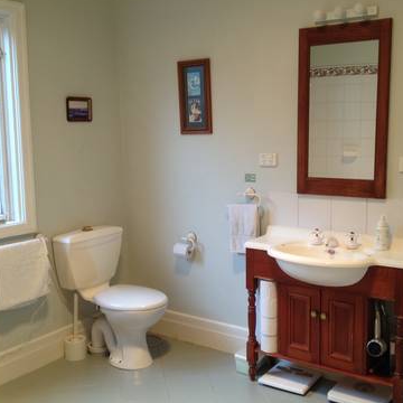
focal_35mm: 43
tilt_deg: -8.8
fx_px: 566
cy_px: 202
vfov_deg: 39.2
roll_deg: +0.6
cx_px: 229
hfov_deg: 39.1
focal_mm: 4.28
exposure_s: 1/60
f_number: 2.4
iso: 64
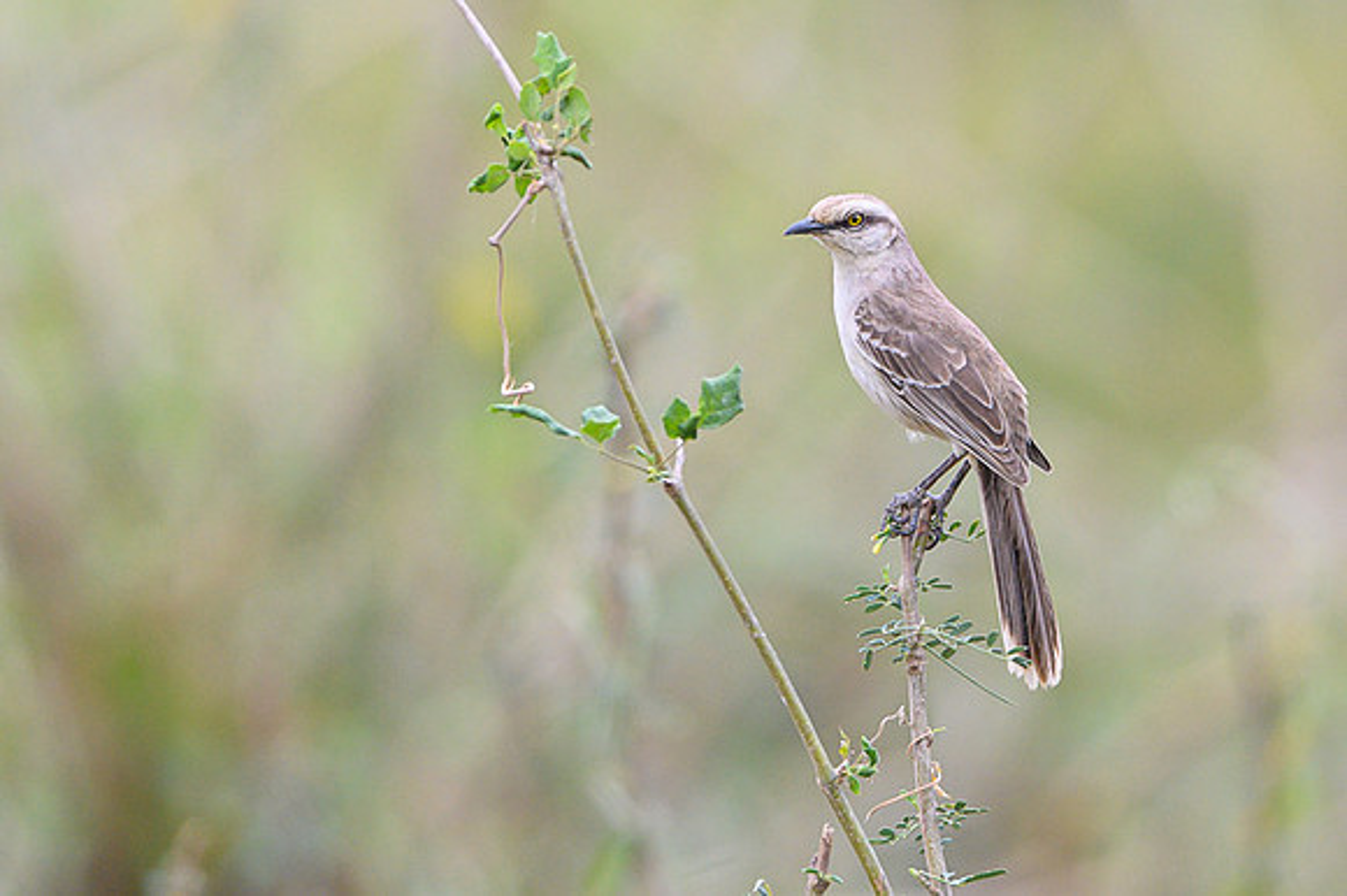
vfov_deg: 1.4
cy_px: 304
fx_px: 37489
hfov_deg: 2.1
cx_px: 789
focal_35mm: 1003
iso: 1250
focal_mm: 500
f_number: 4
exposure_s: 1/1600
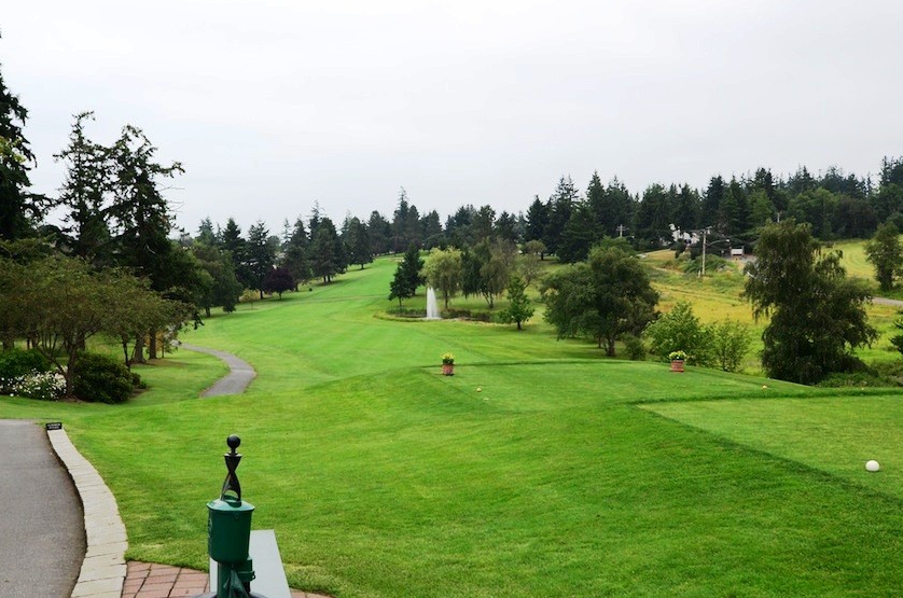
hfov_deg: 44.5
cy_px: 344
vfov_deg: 30.3
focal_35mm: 44
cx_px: 395
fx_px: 1101
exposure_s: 1/800
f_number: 8
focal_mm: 24
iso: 800
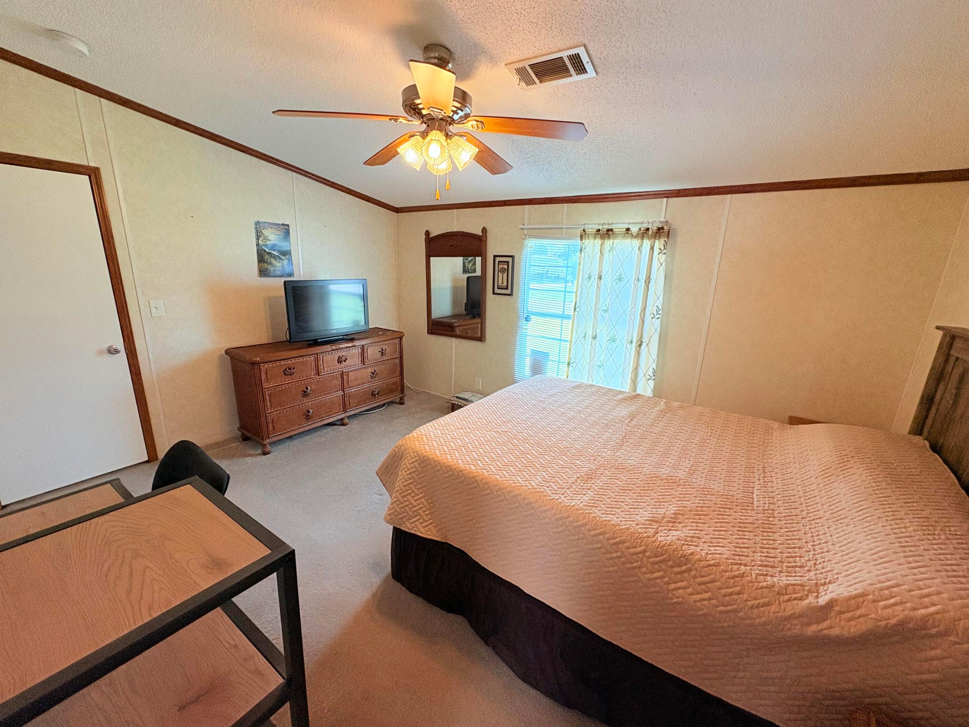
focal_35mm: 14
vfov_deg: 85.7
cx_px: 484
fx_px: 392
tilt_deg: -13.8
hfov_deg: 102.1
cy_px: 364
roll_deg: -1.3
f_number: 2.2
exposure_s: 1/125
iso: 100
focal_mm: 2.22
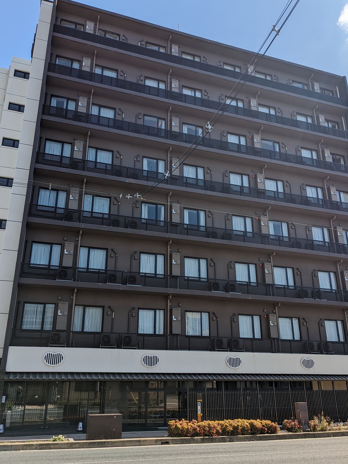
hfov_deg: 46.8
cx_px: 174
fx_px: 402
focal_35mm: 30
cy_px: 229
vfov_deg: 60.0
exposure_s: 1/1949
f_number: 1.73
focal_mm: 4.38
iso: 45
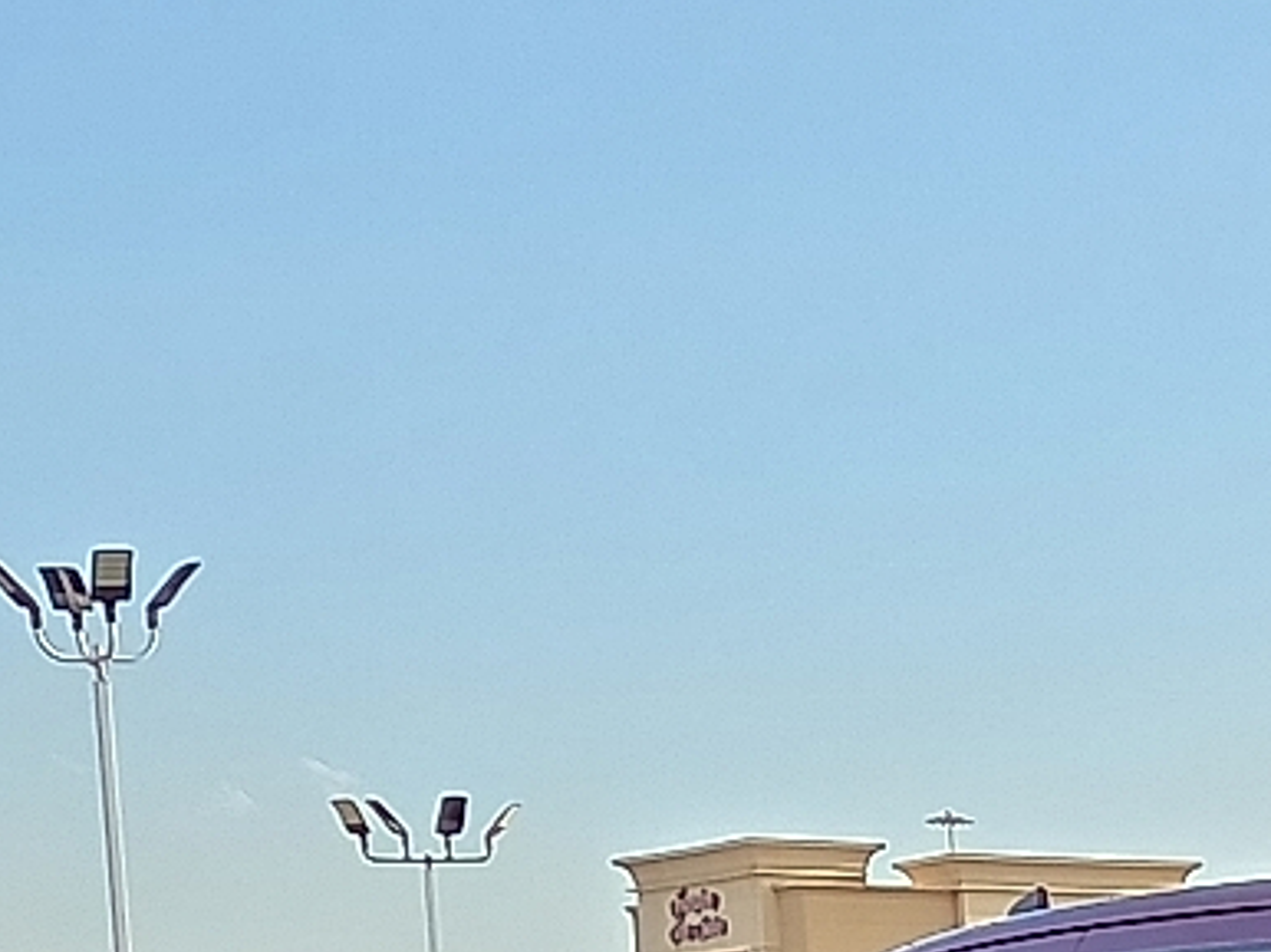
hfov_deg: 12.5
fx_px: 5174
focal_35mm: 141
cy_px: 1832
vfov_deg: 9.8
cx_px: 2420
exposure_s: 1/625
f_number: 1.8
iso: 25
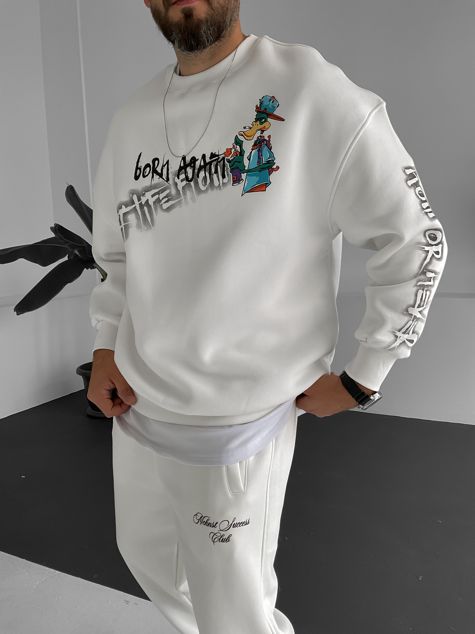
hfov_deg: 48.2
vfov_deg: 61.7
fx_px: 531
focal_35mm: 29
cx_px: 238
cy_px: 317
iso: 32
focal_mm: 3
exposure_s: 1/120
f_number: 1.8
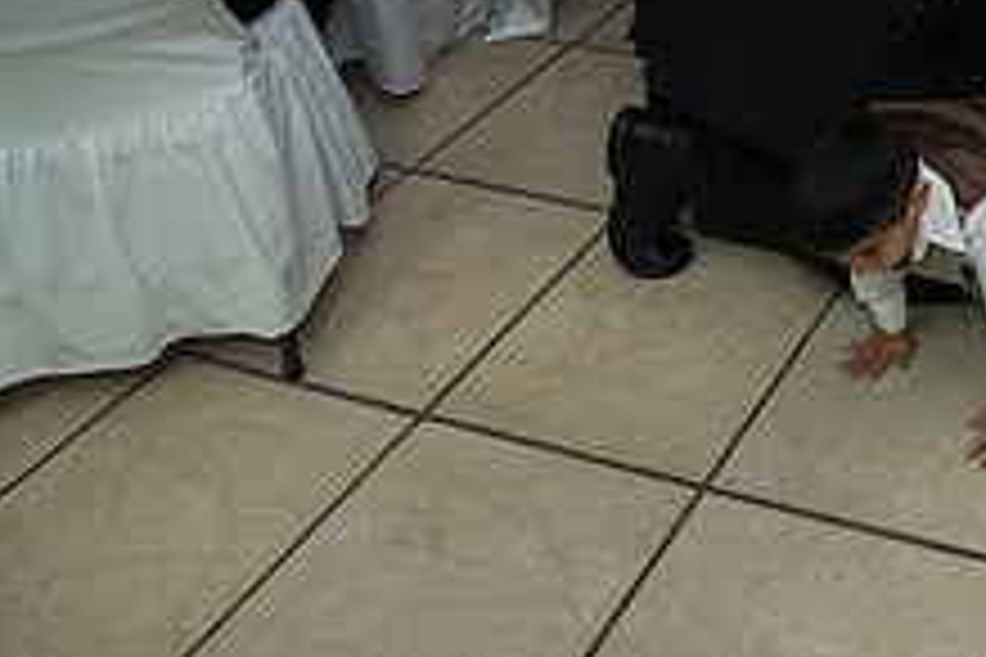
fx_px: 1232
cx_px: 1148
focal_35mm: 45
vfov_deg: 25.5
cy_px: -205
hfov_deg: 35.5
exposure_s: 1/100
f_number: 3.5
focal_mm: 17
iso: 1600
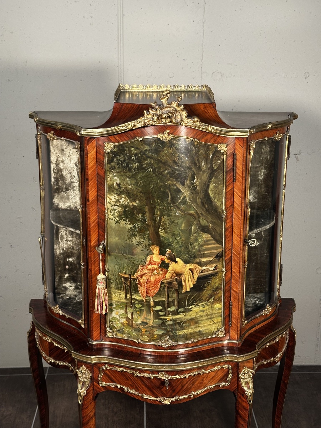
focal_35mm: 48
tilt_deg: -17.0
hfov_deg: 30.3
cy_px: 214
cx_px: 160
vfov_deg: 39.7
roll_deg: -1.2
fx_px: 593
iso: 100
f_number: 1.78
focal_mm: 6.86
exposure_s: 1/50
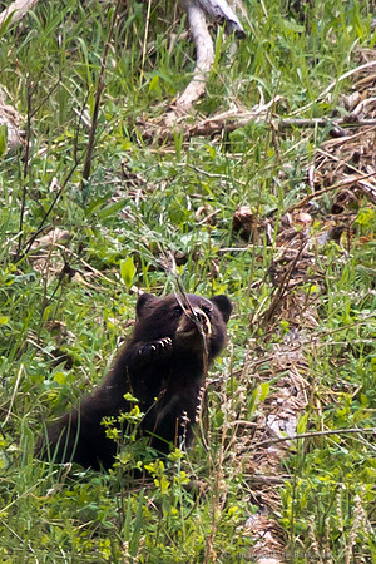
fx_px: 9399
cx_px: 188
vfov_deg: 3.4
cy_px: 282
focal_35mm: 600
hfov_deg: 2.3
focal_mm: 400
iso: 320
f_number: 6.3
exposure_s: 1/320
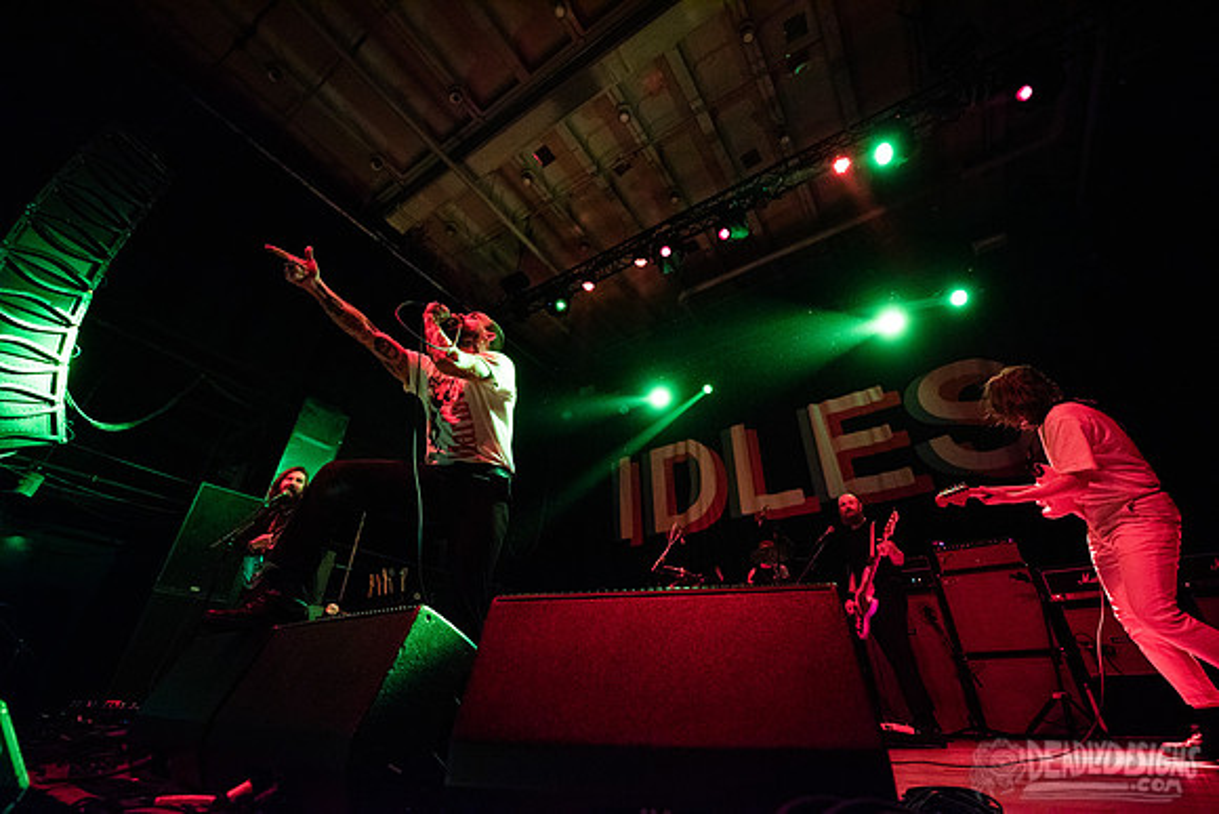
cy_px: 407
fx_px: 474
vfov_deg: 81.2
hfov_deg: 104.2
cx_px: 610
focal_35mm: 14
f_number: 3.2
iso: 1600
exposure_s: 1/200
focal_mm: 14
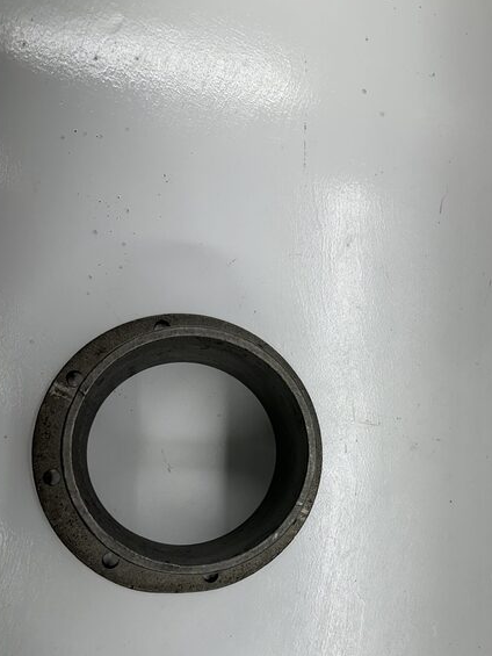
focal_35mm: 34
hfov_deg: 41.2
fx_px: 644
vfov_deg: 53.0
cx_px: 333
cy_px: 434
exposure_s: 1/1157
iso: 80
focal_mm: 6.86
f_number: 1.78
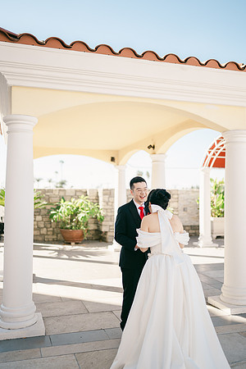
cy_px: 184
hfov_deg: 37.9
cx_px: 123
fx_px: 359
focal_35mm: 35
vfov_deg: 54.4
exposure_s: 1/1600
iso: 64
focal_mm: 35
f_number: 1.2
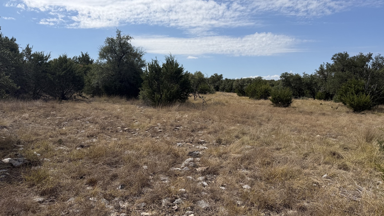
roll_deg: -0.8
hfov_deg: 69.9
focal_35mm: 27
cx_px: 195
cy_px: 104
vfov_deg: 42.9
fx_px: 275
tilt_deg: -4.8
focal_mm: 6.76
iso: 80
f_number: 1.78
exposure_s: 1/7353
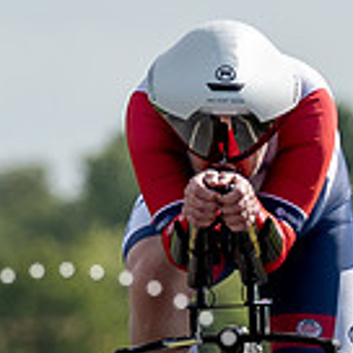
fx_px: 23524
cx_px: 265
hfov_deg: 0.9
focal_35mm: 2039
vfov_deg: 0.9
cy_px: 572
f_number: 4
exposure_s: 1/1000
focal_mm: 200
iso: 100
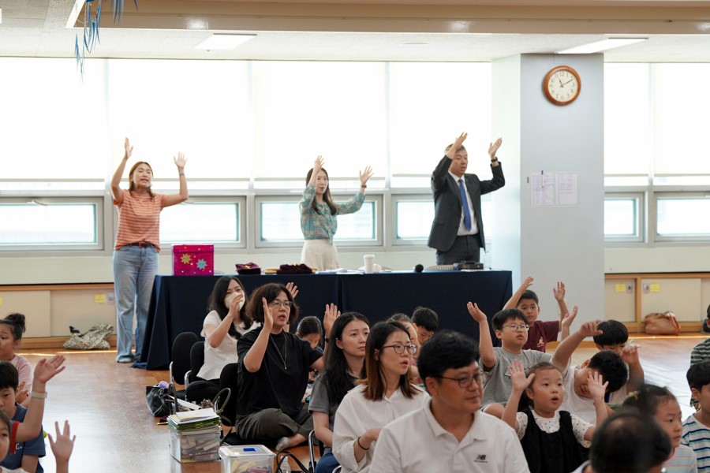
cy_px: 236
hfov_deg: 24.8
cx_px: 355
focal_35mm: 82
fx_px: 1617
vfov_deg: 16.7
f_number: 4
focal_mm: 82
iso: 800
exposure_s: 1/160
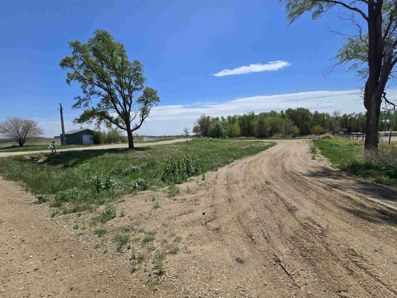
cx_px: 198
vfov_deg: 89.9
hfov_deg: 106.2
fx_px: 149
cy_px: 149
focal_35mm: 13
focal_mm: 2.2
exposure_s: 1/3464
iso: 50
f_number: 2.2
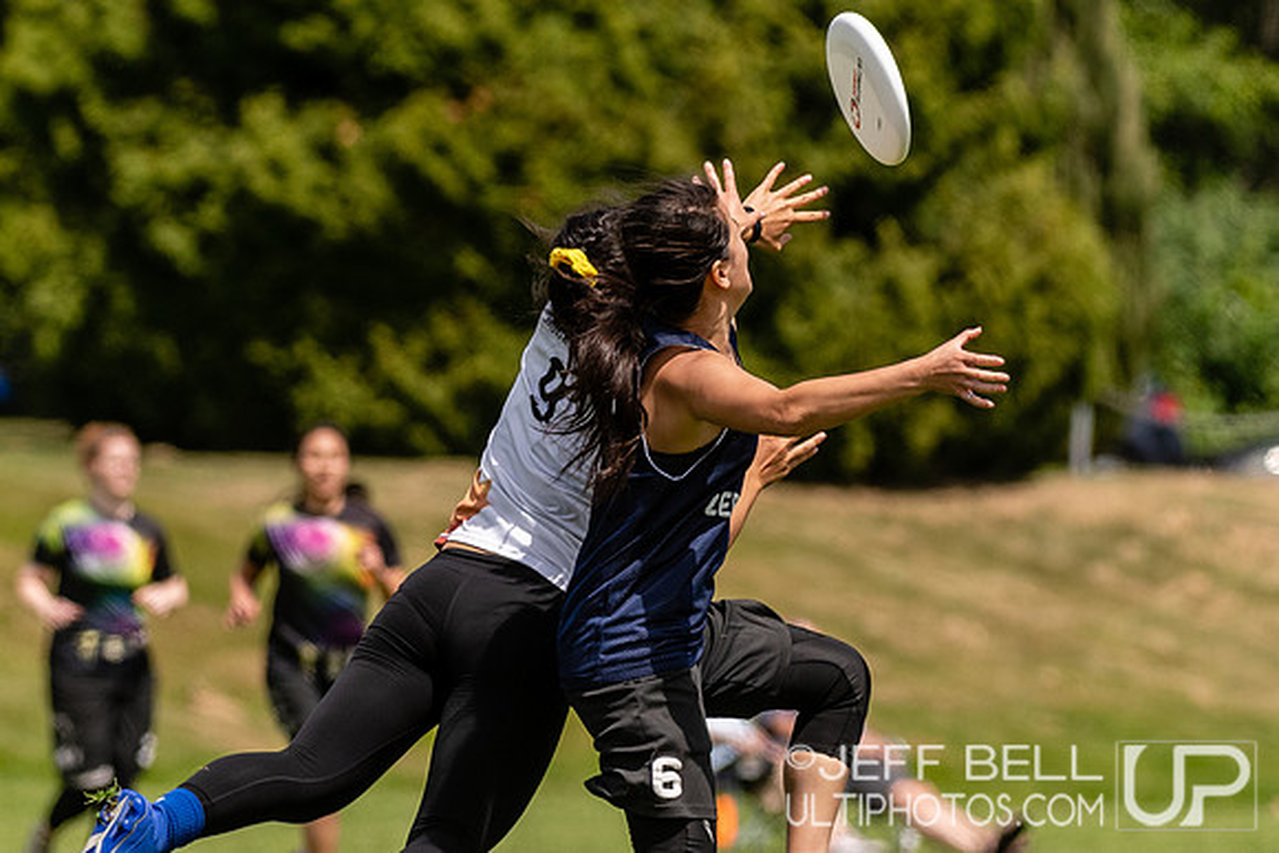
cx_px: 566
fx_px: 22807
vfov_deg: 2.1
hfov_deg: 3.2
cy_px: 427
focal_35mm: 642
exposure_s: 1/2500
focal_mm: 240
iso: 360
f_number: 4
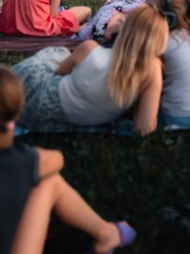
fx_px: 892
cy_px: -58
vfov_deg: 15.5
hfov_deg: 12.1
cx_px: 145
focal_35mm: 122
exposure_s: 1/500
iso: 1000
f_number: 2.8
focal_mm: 49
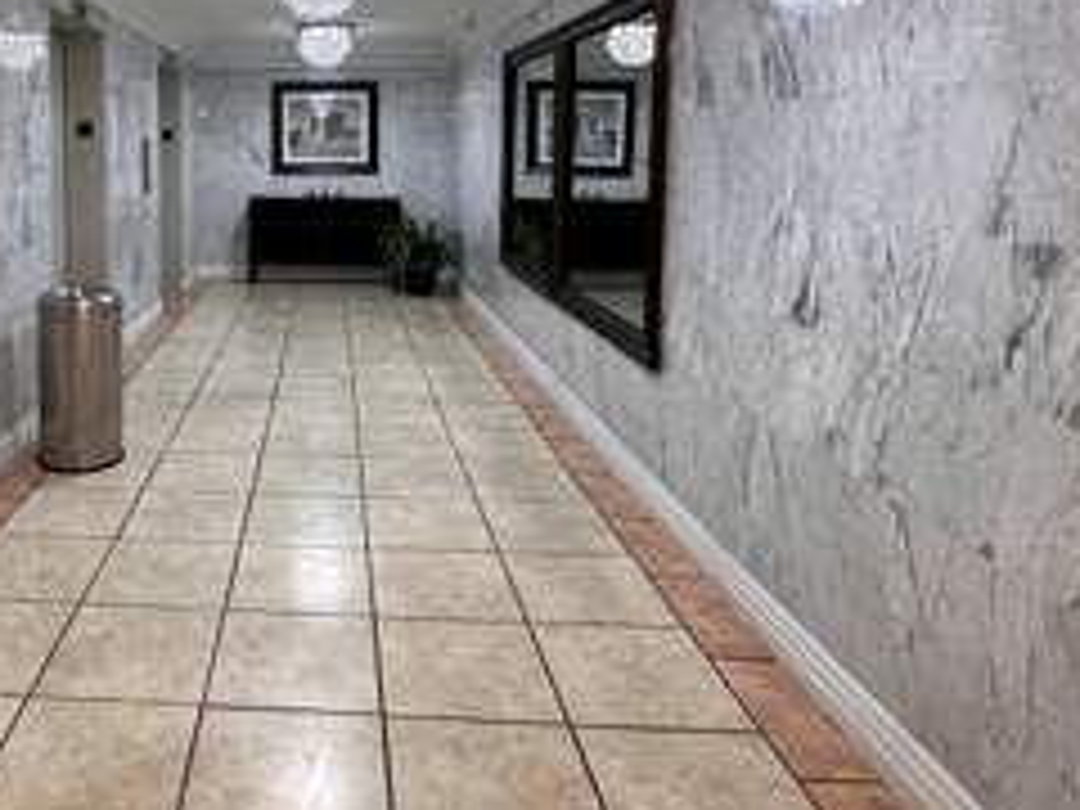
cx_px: 266
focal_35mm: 28
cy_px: 207
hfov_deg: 59.9
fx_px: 874
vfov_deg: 47.9
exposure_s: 1/60
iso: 160
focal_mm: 2.22
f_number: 2.2
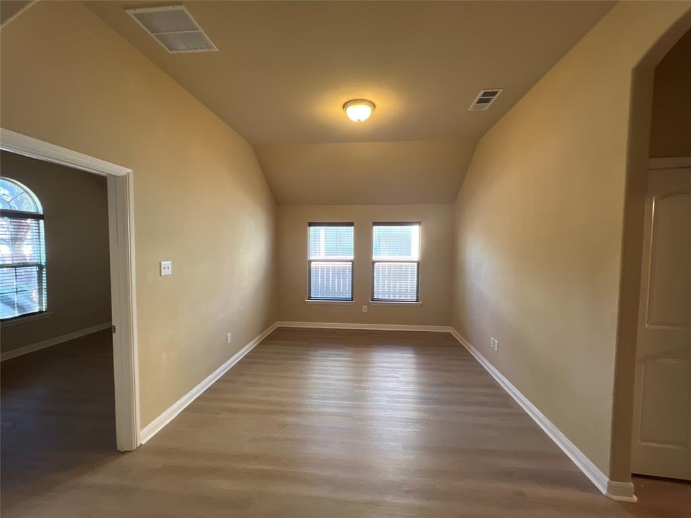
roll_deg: -0.7
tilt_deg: -3.2
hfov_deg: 106.2
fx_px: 260
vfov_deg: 89.9
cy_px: 259
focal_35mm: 13
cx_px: 346
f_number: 1.8
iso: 160
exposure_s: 1/60
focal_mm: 1.57
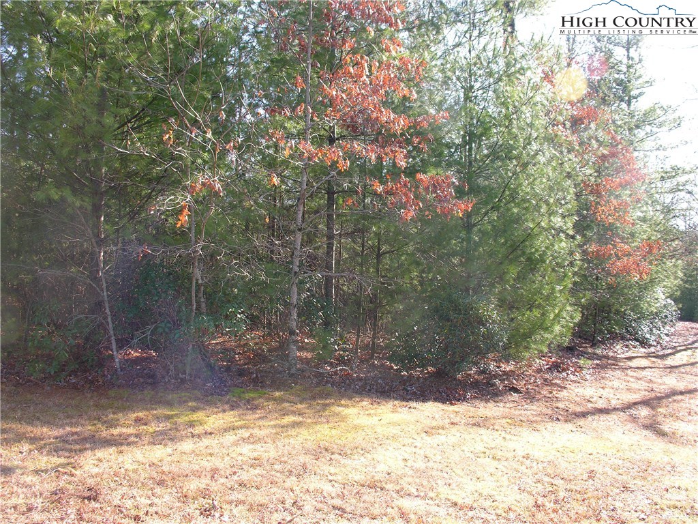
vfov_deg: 40.7
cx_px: 349
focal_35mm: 35
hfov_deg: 52.6
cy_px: 262
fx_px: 706
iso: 50
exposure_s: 1/63.2
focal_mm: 8.9
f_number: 3.6
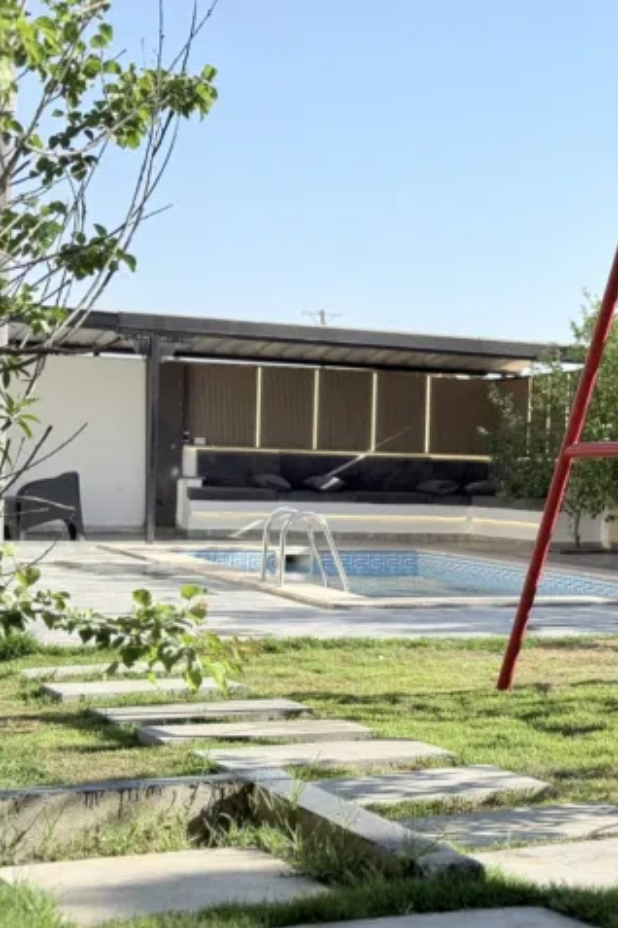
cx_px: 490
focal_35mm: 67
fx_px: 1725
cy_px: 465
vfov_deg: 30.1
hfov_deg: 20.1
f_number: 1.78
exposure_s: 1/3891
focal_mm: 6.76
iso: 64
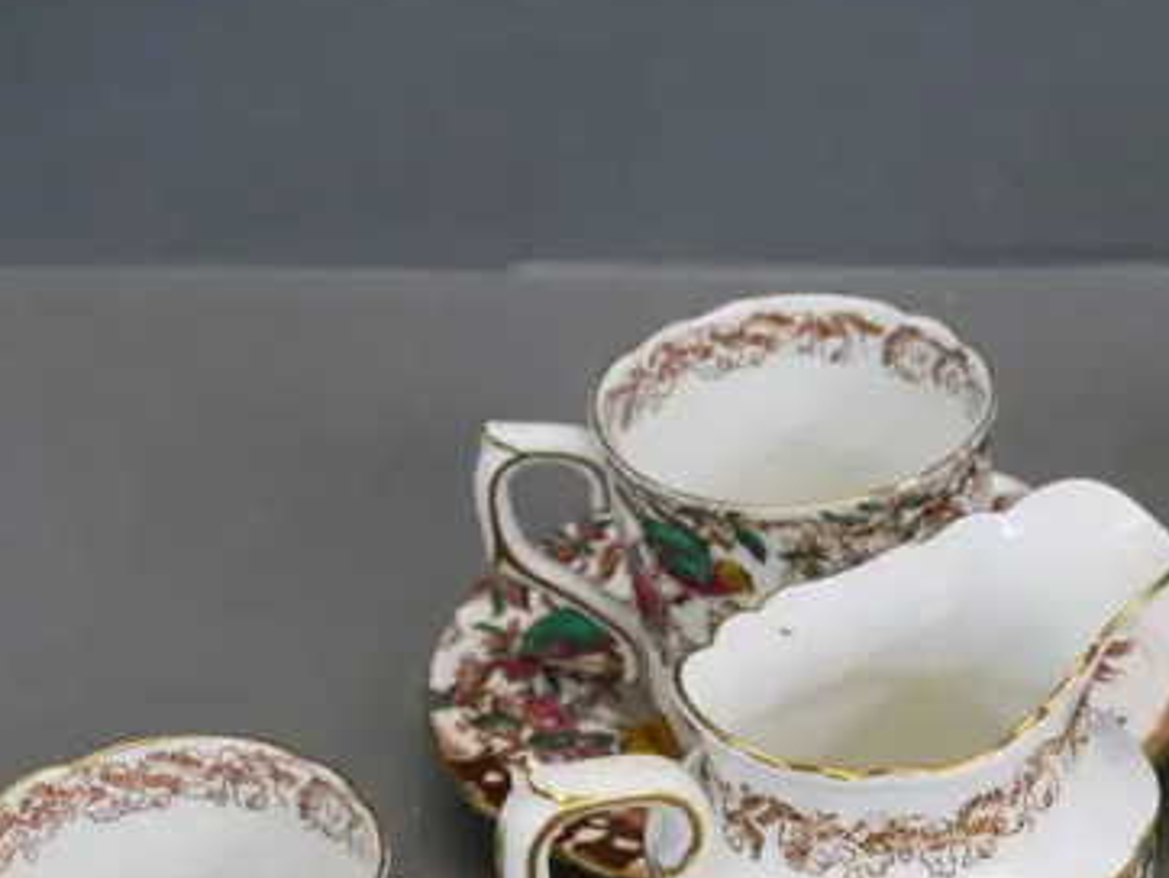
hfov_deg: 16.9
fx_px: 3819
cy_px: 1194
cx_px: 1230
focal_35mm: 113
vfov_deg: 12.6
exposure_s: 1/160
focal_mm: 20
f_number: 5.6
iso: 3200
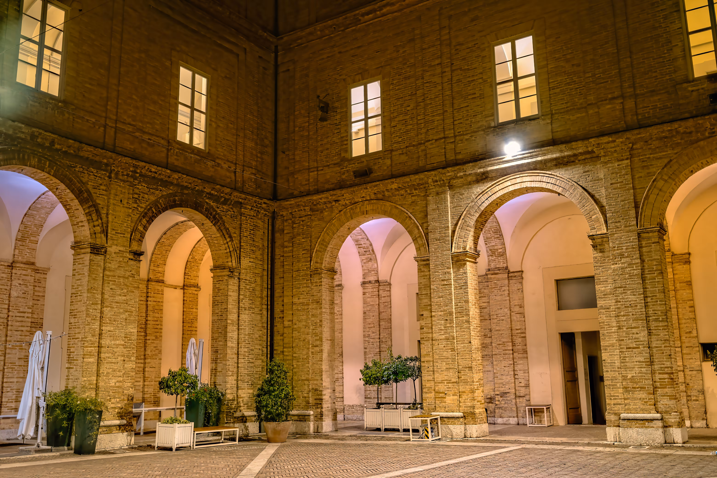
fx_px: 697
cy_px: 239
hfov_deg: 54.4
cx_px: 358
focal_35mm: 35
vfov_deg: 37.9
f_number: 1.4
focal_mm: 23
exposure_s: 1/60
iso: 640
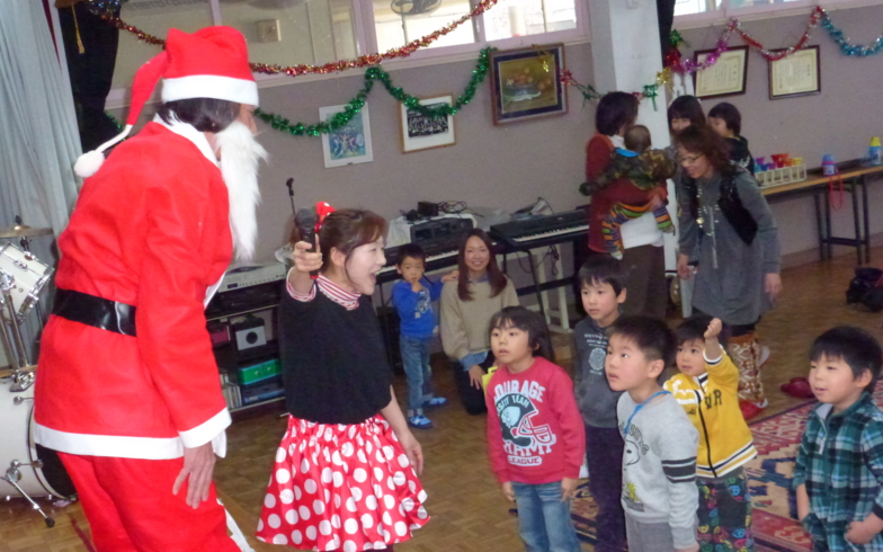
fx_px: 1275
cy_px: 287
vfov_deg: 24.4
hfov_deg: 38.2
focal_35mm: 53
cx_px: 443
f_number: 4.1
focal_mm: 8.7
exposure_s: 1/60
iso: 1000
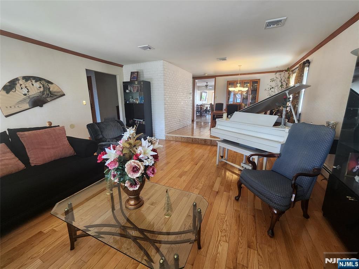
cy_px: 134
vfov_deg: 89.9
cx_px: 180
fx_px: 135
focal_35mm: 13
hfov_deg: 106.2
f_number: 2.2
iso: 320
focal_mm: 2.2
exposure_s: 1/40
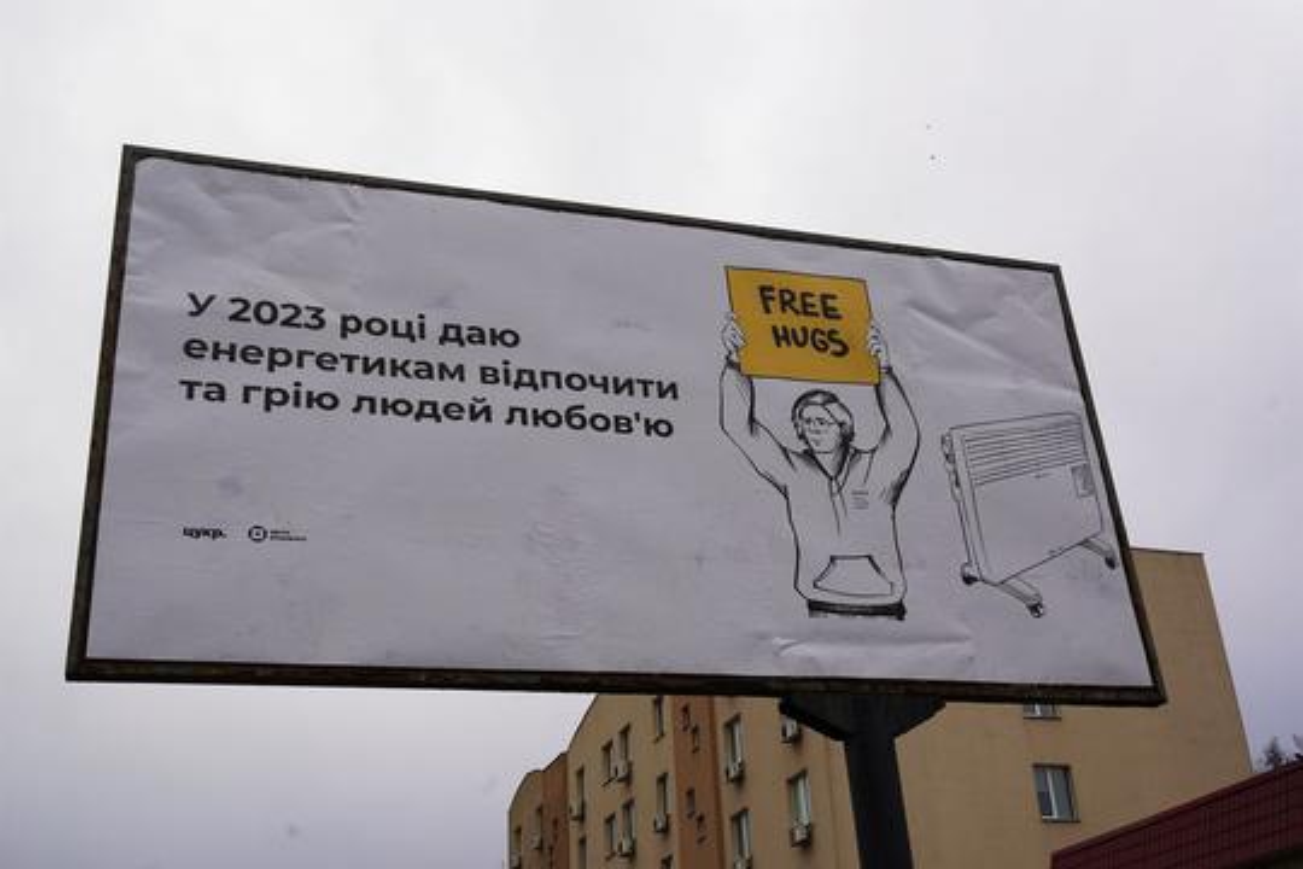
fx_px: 1448
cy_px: 434
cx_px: 652
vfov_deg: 33.4
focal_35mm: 40
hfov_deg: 48.5
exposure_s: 1/100
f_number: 9
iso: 100
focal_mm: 40
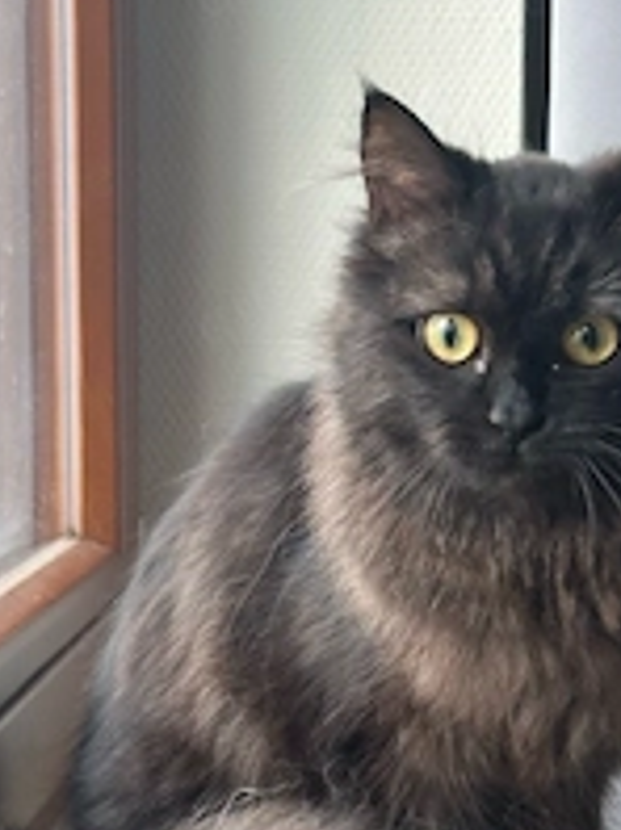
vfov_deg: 20.1
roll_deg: -0.8
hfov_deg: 15.2
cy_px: 625
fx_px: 2325
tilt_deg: -8.0
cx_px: 407
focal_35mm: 97
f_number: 1.78
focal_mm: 6.86
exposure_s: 1/60
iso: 200
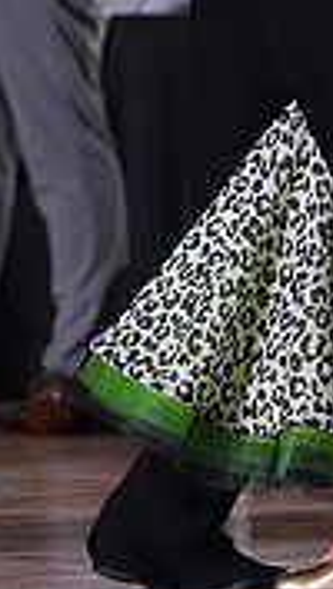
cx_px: 584
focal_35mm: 614
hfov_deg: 2.0
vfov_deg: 3.5
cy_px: -160
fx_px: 9606
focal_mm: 179
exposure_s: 1/400
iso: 6400
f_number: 5
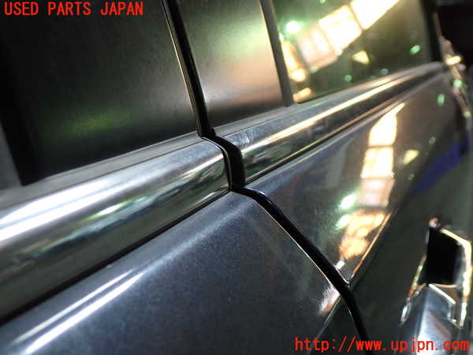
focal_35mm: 36
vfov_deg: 39.7
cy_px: 178
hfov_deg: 51.4
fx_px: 492
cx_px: 236
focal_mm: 6.37
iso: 200
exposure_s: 1/40
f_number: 2.5
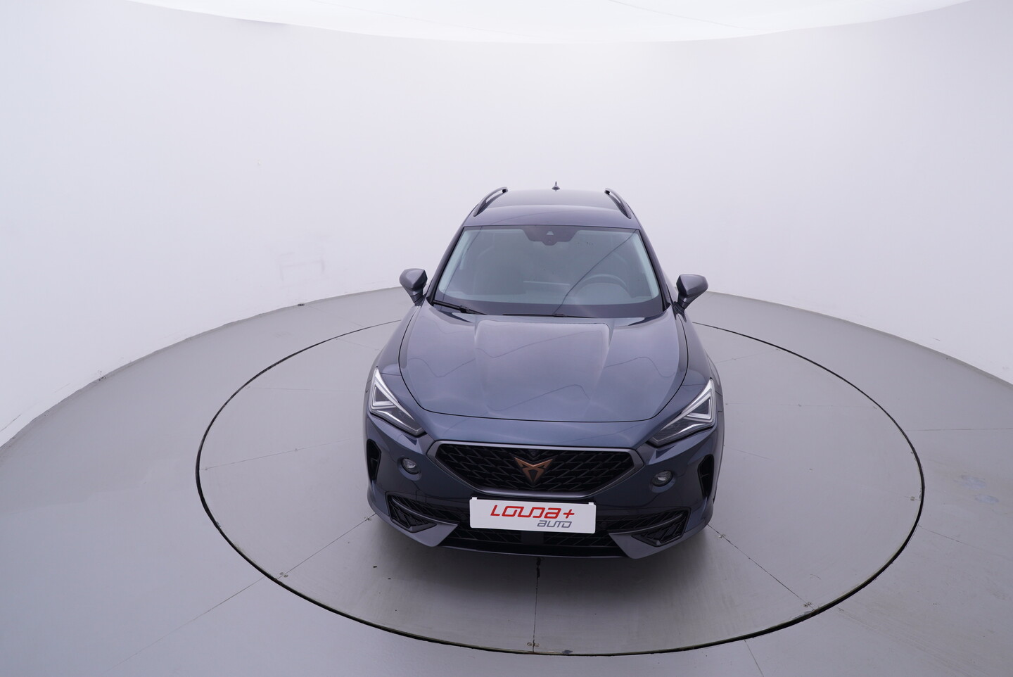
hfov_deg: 77.3
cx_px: 506
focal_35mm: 22
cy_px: 338
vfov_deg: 56.2
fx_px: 633
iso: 200
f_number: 5
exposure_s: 1/80
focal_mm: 15
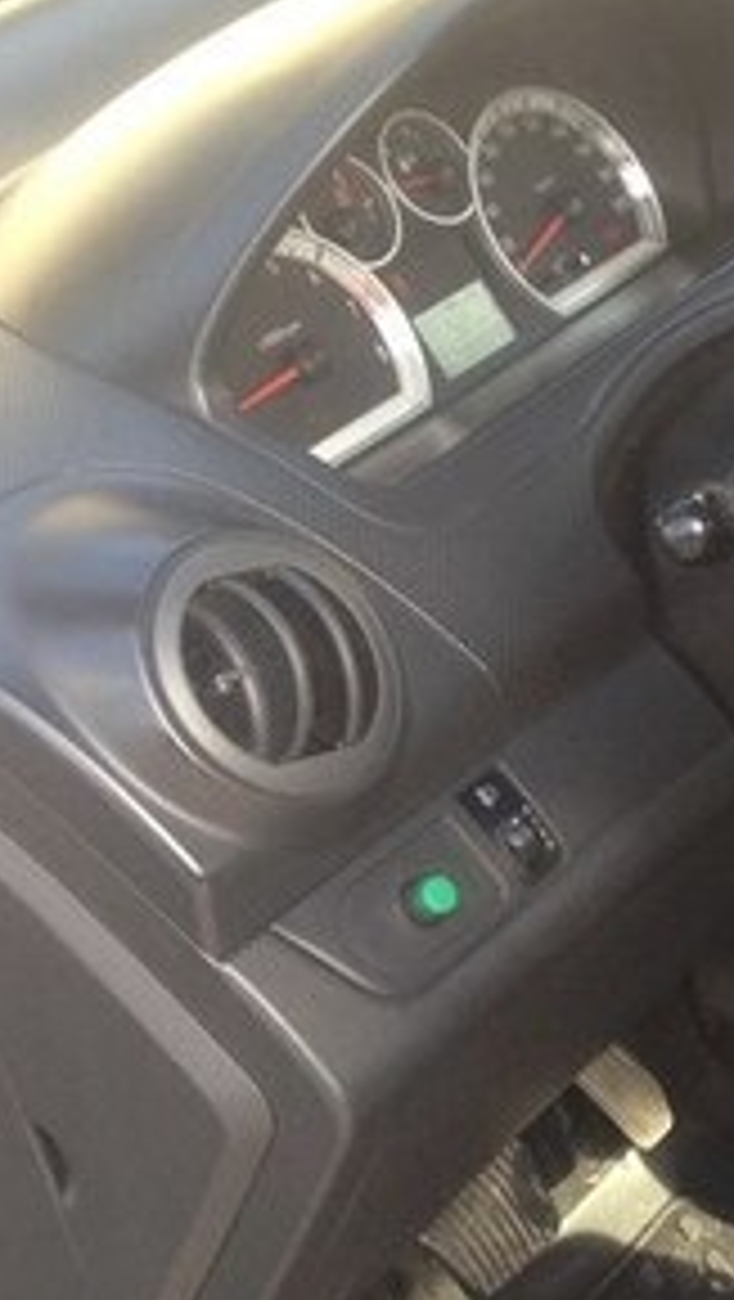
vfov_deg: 25.8
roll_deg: +3.5
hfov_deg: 13.6
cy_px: 812
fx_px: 2831
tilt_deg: -28.4
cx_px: 1225
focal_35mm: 82
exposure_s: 1/120
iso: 80
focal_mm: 4.12
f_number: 2.4
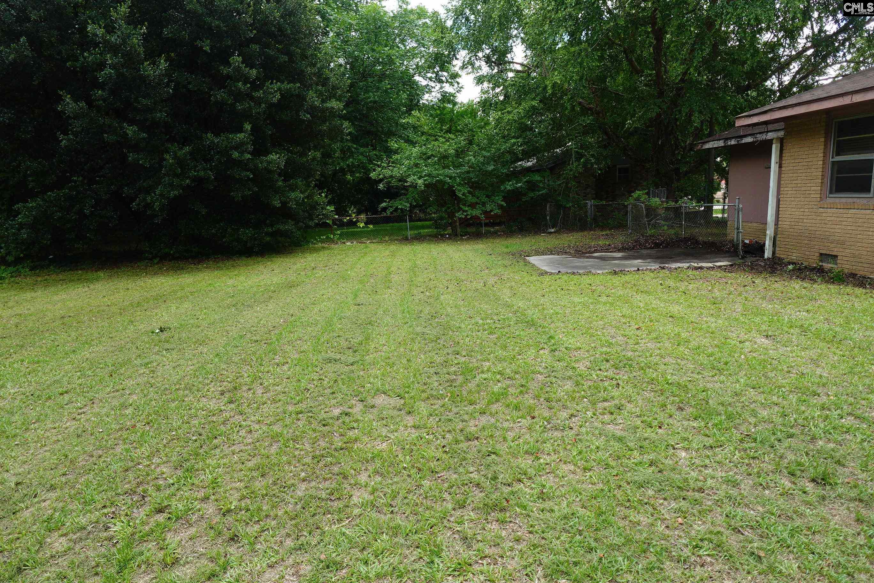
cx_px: 437
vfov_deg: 61.9
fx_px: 486
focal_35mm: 20
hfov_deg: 84.0
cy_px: 292
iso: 125
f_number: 2
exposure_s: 1/1250
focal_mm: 7.6
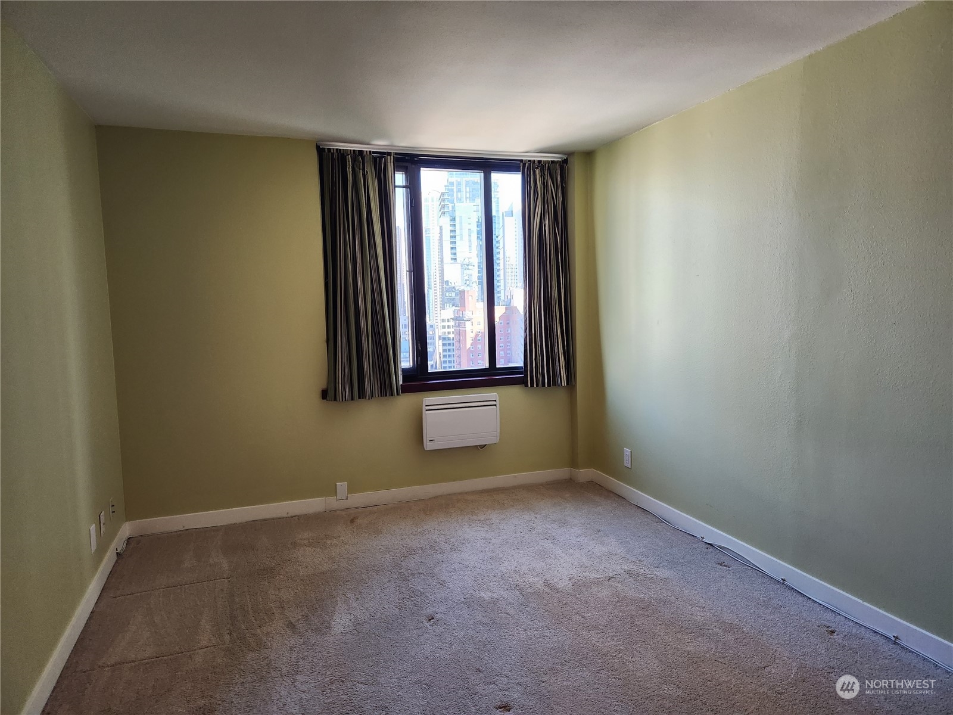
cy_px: 358
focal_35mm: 23
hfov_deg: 73.9
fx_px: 633
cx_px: 476
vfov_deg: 58.9
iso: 200
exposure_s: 1/120
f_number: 1.8
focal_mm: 5.4
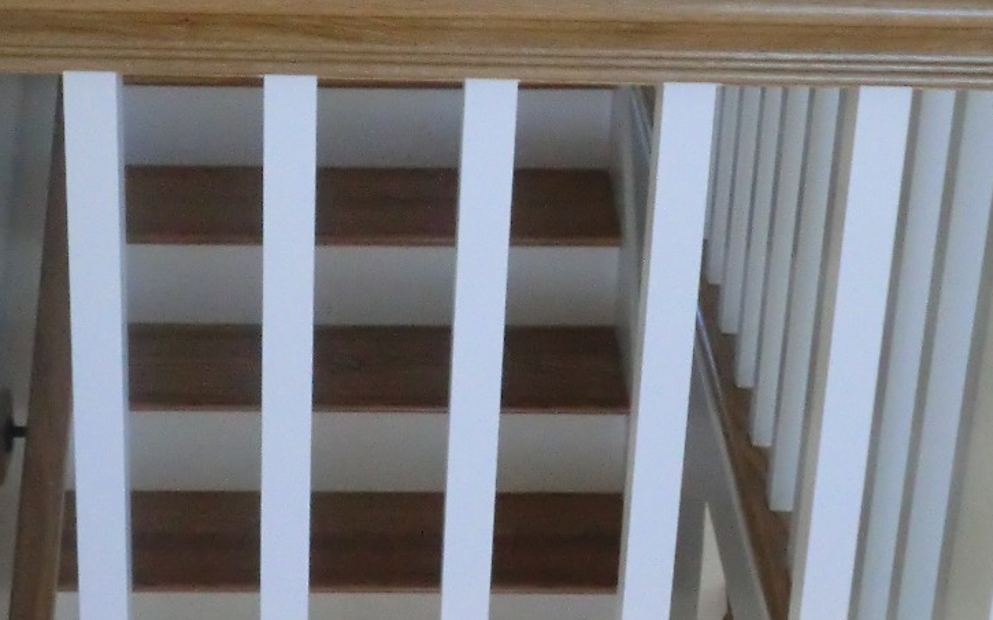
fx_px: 2165
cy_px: 27
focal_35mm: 80
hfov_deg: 25.8
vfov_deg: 16.0
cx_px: 431
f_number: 3.9
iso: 500
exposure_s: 1/60
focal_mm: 6.9
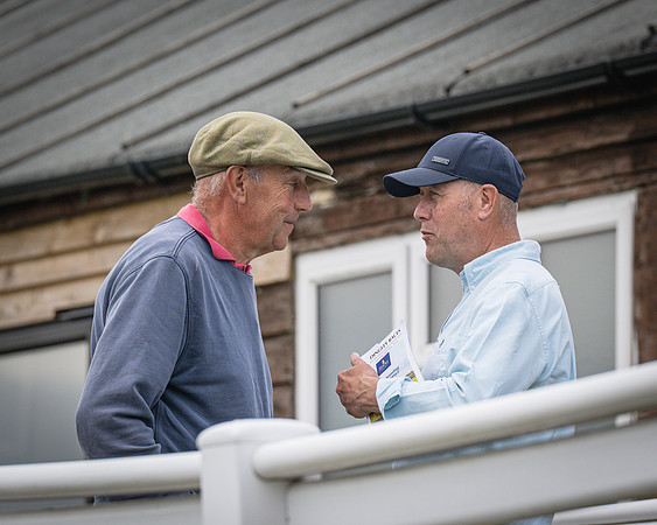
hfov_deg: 5.2
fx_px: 7243
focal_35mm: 373
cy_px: 245
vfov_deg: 4.2
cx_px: 390
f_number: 5
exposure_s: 1/1600
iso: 400
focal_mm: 200
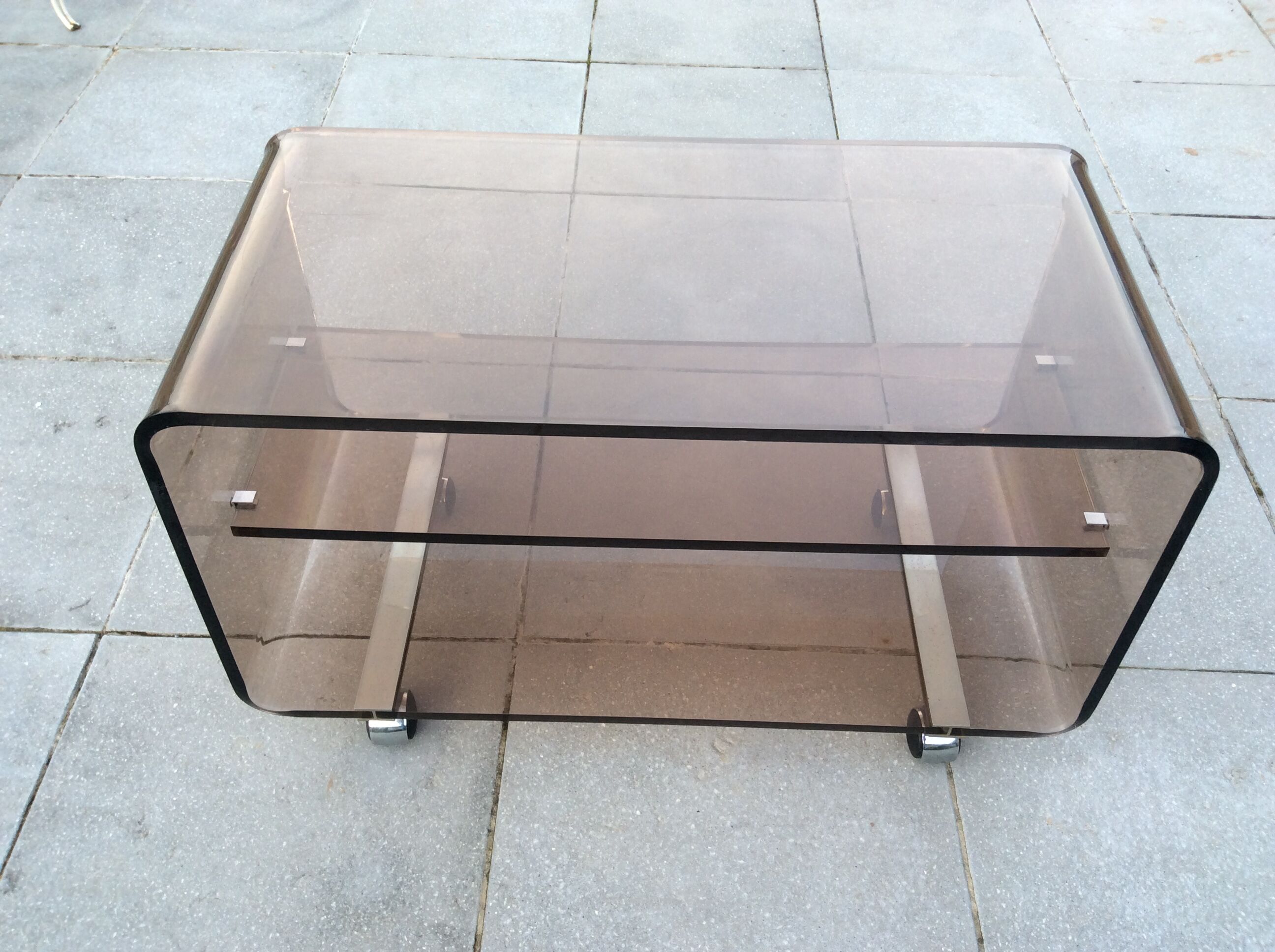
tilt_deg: -48.5
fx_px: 1177
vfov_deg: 44.1
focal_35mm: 32
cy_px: 476
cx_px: 638
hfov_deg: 56.9
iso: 32
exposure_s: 1/135
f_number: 2.4
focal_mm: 3.3
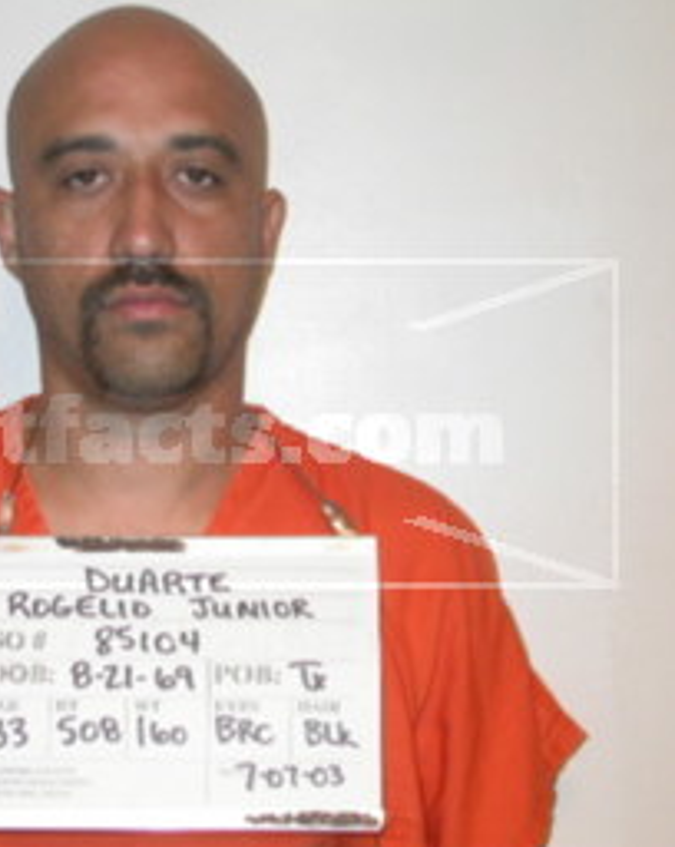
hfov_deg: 17.5
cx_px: 124
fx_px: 2178
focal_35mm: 87
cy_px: 425
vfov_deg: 22.0
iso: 100
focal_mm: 13.8
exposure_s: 1/60.3
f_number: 3.2
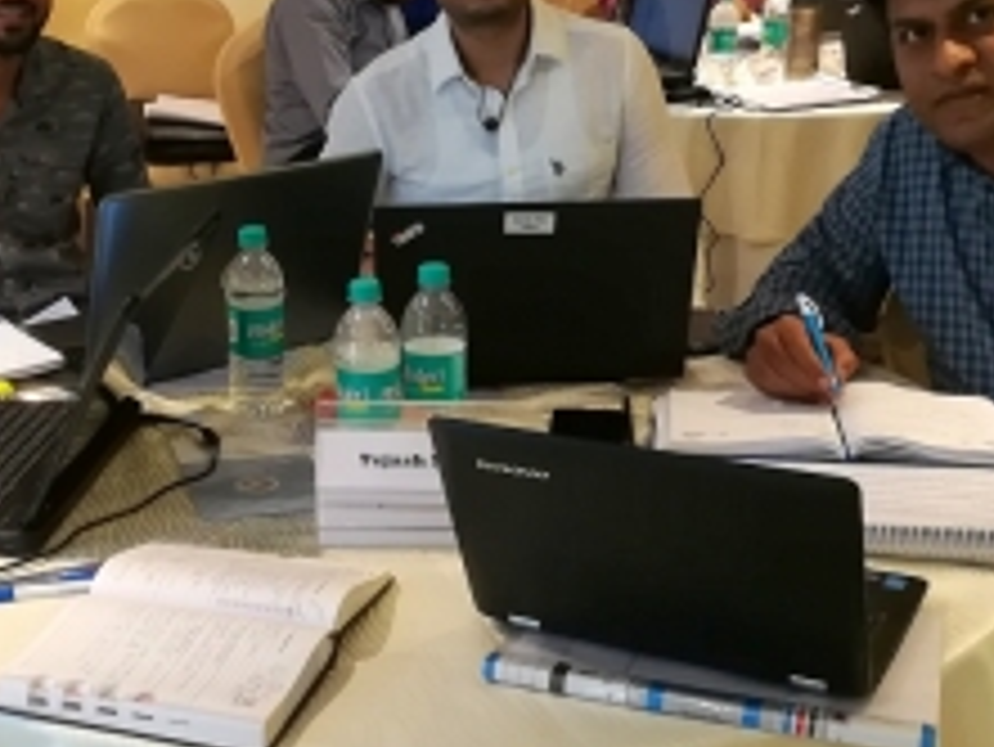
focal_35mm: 47
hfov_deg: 39.5
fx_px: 1350
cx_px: 274
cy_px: 212
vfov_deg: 30.5
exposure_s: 1/33.3
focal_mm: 3.83
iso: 320
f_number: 2.2
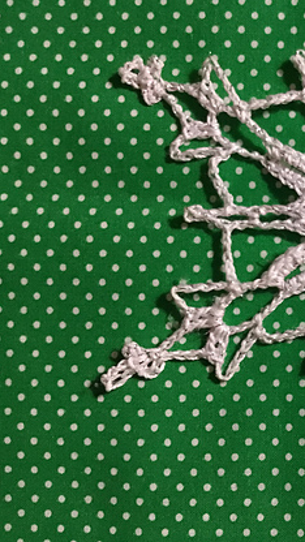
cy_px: 248
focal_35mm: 52
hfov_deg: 21.1
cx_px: 385
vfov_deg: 39.8
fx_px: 748
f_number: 2.4
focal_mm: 3.3
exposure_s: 1/30
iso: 125
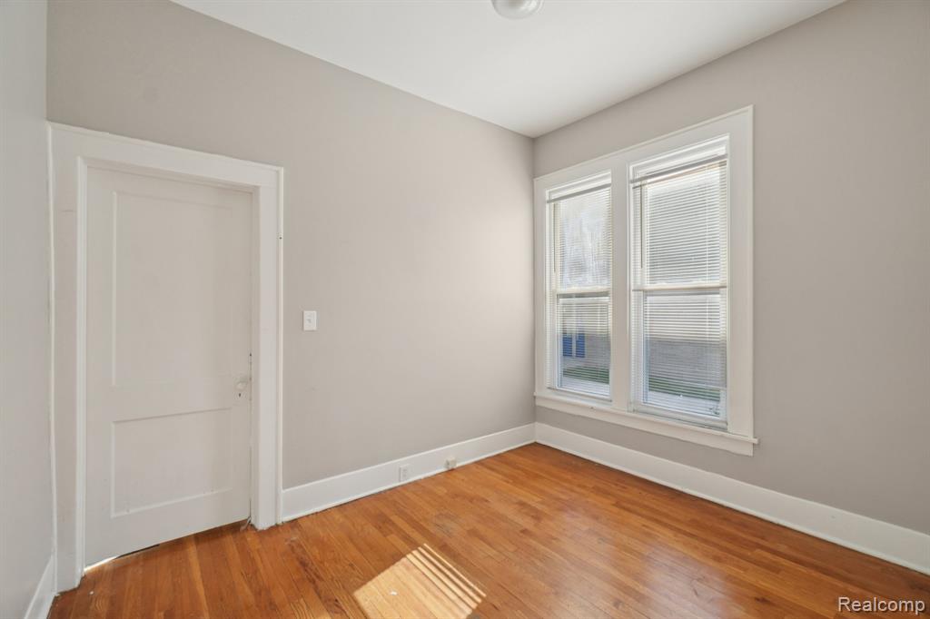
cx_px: 465
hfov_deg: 100.4
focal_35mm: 15
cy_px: 310
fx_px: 387
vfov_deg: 77.3
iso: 125
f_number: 8
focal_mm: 10
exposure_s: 1/30
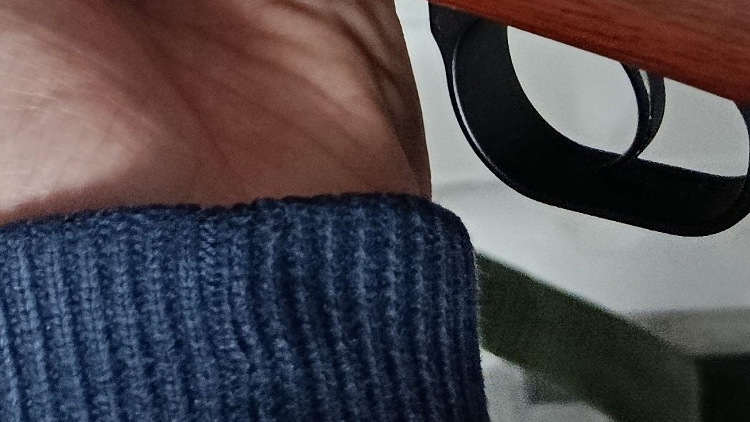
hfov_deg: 22.0
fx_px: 1869
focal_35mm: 94
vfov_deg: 11.7
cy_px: -398
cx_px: 36
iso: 1190
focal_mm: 5.24
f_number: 1.7
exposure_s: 1/50
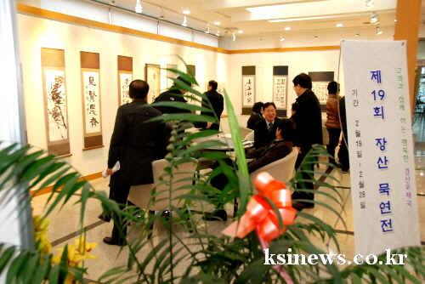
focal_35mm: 33
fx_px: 390
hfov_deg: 57.2
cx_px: 212
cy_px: 142
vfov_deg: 40.0
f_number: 5
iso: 1000
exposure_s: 1/60
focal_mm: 22
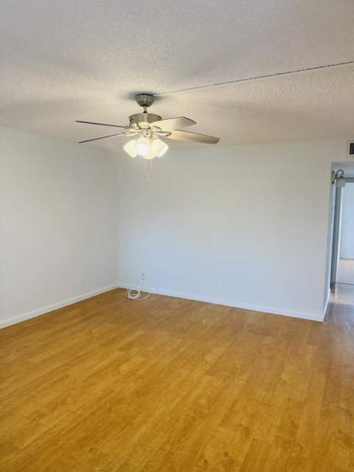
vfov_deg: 71.6
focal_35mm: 24
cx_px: 177
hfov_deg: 56.8
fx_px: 327
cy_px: 236
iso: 160
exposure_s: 1/130
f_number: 1.78
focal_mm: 6.76
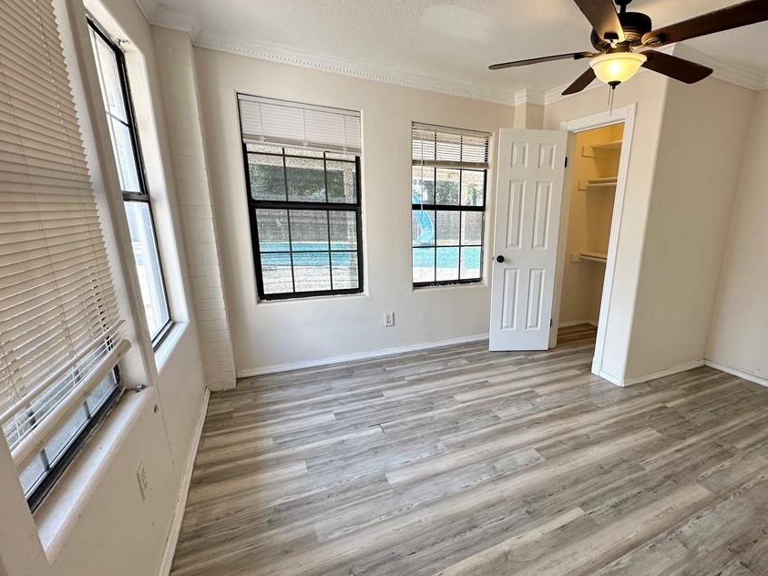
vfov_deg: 74.6
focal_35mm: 17
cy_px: 311
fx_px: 377
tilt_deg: -14.8
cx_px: 457
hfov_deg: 90.0
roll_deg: -1.5
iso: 50
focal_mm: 2.22
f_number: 2.2
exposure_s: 1/120
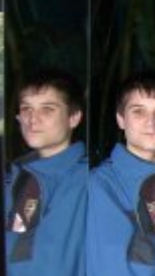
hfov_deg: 8.7
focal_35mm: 122
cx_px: 409
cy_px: 224
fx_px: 892
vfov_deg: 17.4
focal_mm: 5.6
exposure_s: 1/60
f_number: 2.7
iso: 80
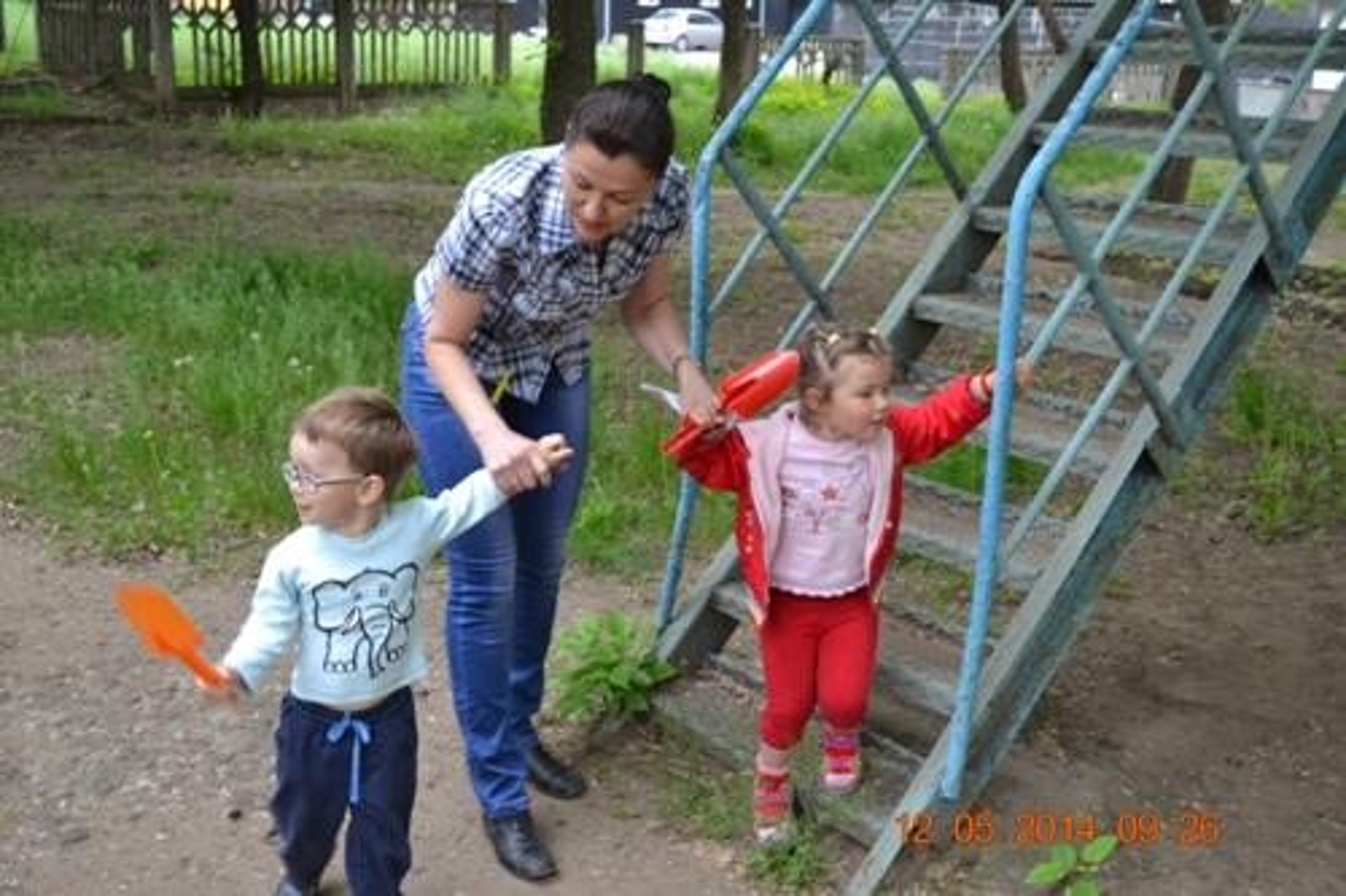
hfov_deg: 49.6
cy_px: 448
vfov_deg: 34.2
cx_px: 673
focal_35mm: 39
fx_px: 1458
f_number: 4.2
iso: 400
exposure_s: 1/60
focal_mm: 26
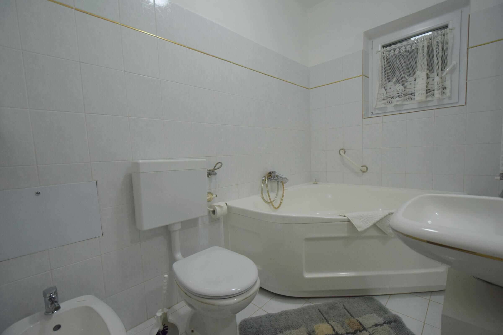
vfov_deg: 77.3
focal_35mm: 15
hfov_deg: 100.4
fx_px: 210
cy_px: 168
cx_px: 252
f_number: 3.5
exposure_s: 1/60
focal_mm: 10
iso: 900
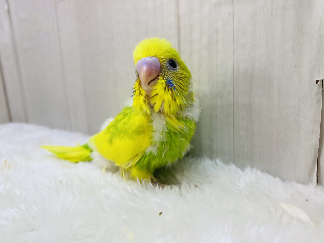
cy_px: 122
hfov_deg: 69.4
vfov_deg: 54.9
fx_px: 234
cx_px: 162
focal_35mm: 25
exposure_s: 1/100
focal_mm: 4.25
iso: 64
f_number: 1.8
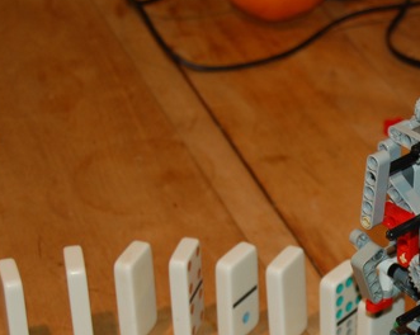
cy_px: 329
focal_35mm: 143
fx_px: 1775
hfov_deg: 13.4
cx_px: 390
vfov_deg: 10.7
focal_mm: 42
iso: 400
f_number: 5.3
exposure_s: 1/60
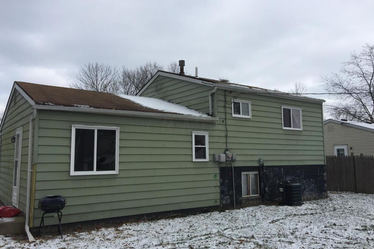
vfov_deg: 42.3
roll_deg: +1.0
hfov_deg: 60.3
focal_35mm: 31
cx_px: 185
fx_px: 322
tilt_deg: +4.9
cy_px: 126
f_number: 2.2
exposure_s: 1/1276
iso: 32
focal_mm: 4.15
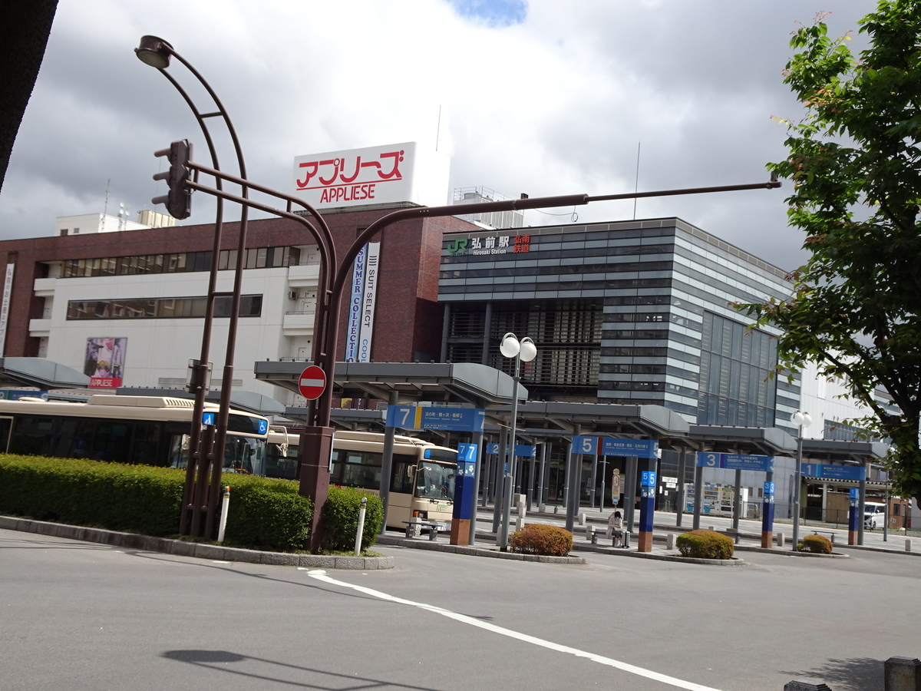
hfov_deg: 45.8
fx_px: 1091
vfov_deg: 35.1
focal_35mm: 41
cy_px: 346
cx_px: 460
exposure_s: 1/640
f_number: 4
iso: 80
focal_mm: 7.05
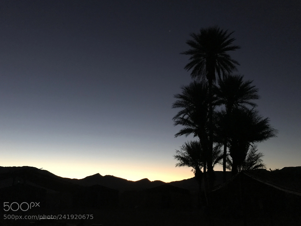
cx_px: 147
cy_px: 115
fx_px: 252
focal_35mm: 29
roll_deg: +0.4
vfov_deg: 48.2
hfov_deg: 61.6
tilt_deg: +17.3
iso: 100
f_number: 1.8
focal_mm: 3.99
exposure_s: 1/6
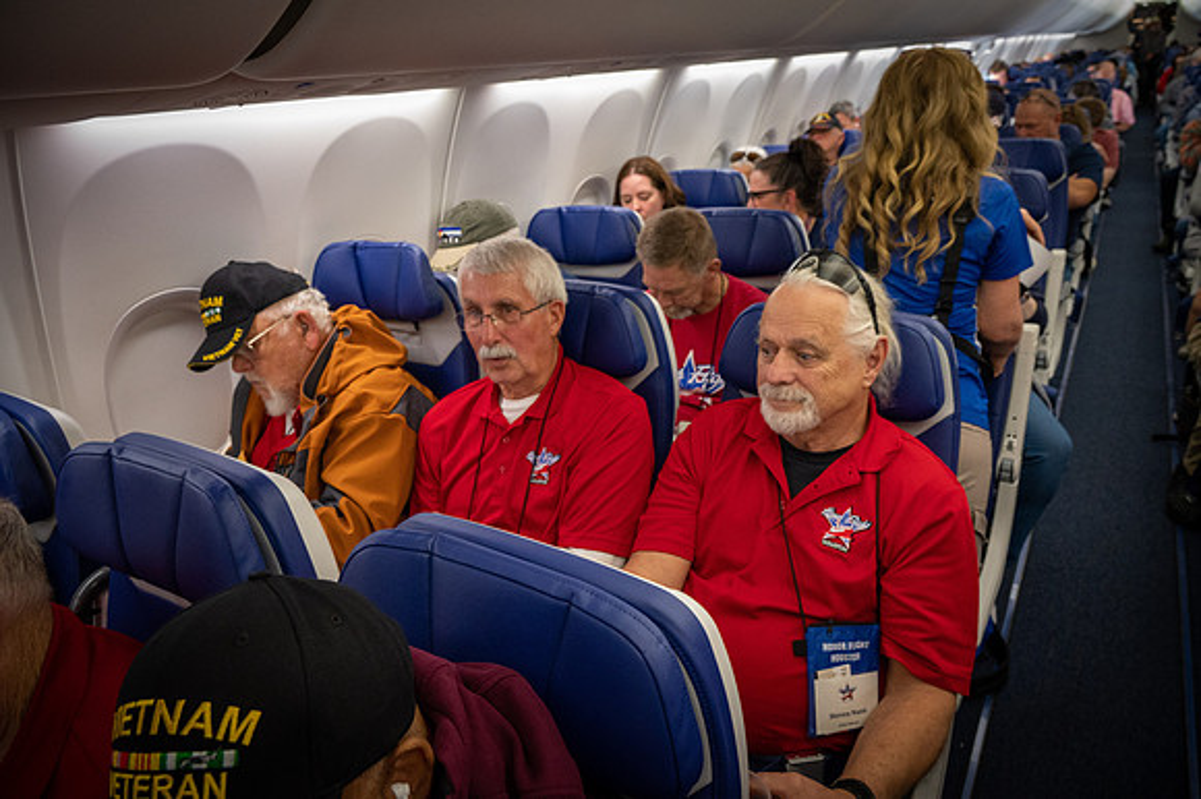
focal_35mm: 24
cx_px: 600
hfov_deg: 73.8
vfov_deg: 53.1
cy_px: 400
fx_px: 800
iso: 7200
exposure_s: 1/60
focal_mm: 24
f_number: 6.3
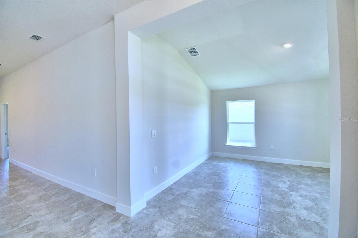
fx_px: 149
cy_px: 119
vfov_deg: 77.3
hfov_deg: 100.4
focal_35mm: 15
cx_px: 179
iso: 200
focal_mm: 10
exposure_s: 1/125
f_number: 4.5
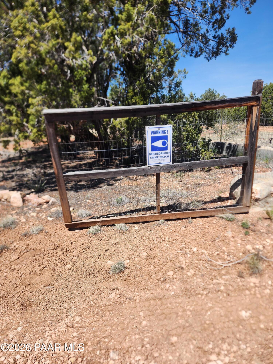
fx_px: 242
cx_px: 136
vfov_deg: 73.9
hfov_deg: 58.9
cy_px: 182
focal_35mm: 23
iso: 12
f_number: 1.8
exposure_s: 1/909
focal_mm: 6.4
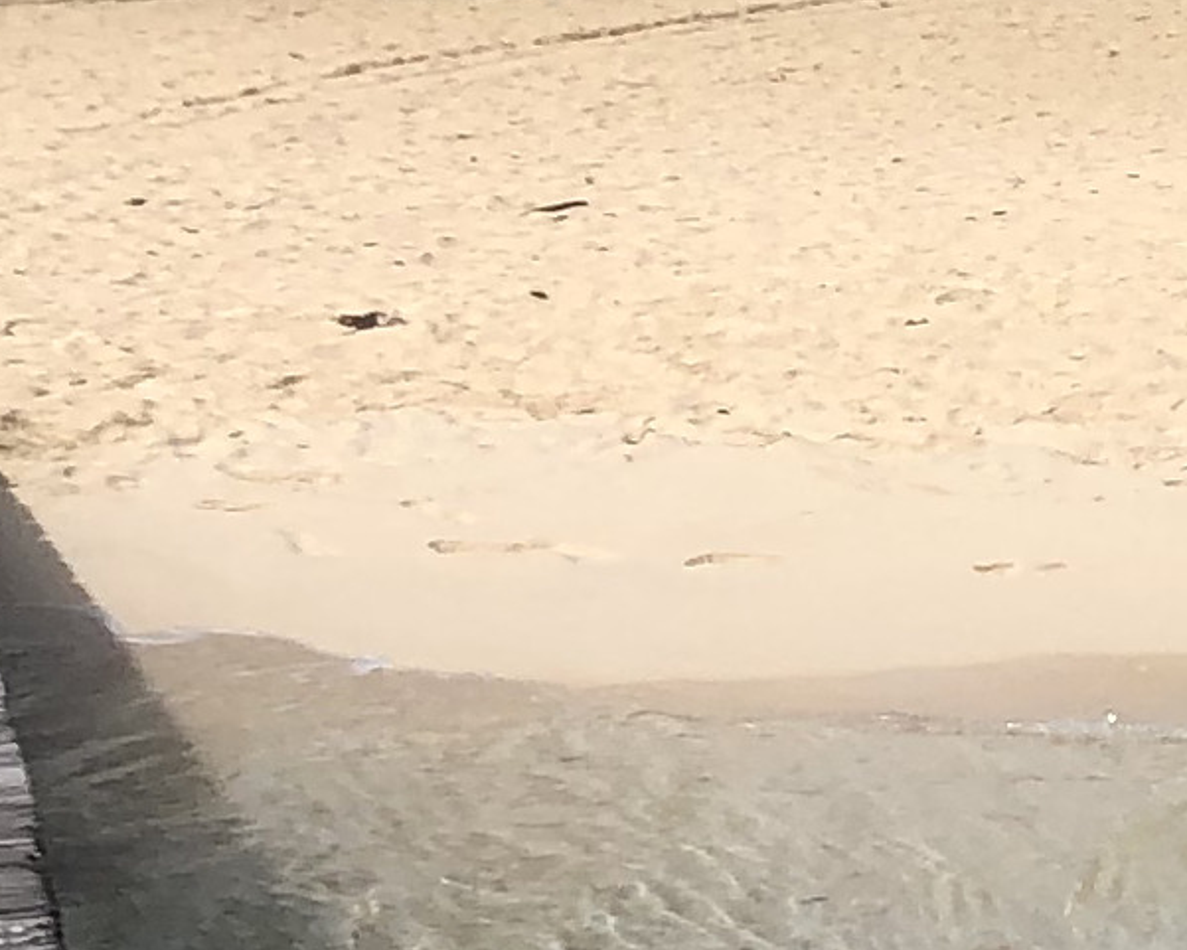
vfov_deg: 8.3
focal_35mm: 182
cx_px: 1566
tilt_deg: +2.7
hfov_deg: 10.4
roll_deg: +0.9
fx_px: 6395
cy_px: -494
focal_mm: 4
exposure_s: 1/3690
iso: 25
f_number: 1.8
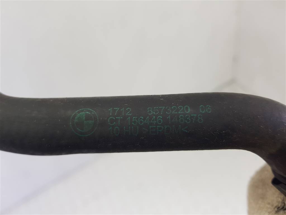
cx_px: 143
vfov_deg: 53.1
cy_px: 108
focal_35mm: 26
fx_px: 215
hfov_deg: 67.3
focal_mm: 4.2
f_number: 1.7
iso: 64
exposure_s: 1/100
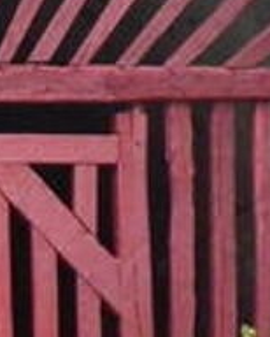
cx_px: -200
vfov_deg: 8.1
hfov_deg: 6.4
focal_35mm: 239
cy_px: 242
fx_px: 2384
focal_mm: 8.46
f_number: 4.6
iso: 500
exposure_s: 1/125
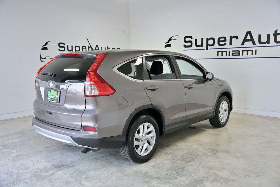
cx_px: 140
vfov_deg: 41.1
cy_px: 94
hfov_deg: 58.7
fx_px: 249
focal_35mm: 32
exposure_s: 1/1250
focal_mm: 32
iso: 2000
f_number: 4
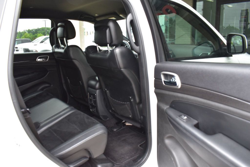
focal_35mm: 27
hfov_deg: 67.4
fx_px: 187
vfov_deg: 47.9
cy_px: 84
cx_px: 125
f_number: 8
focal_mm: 18
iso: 400
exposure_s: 1/50
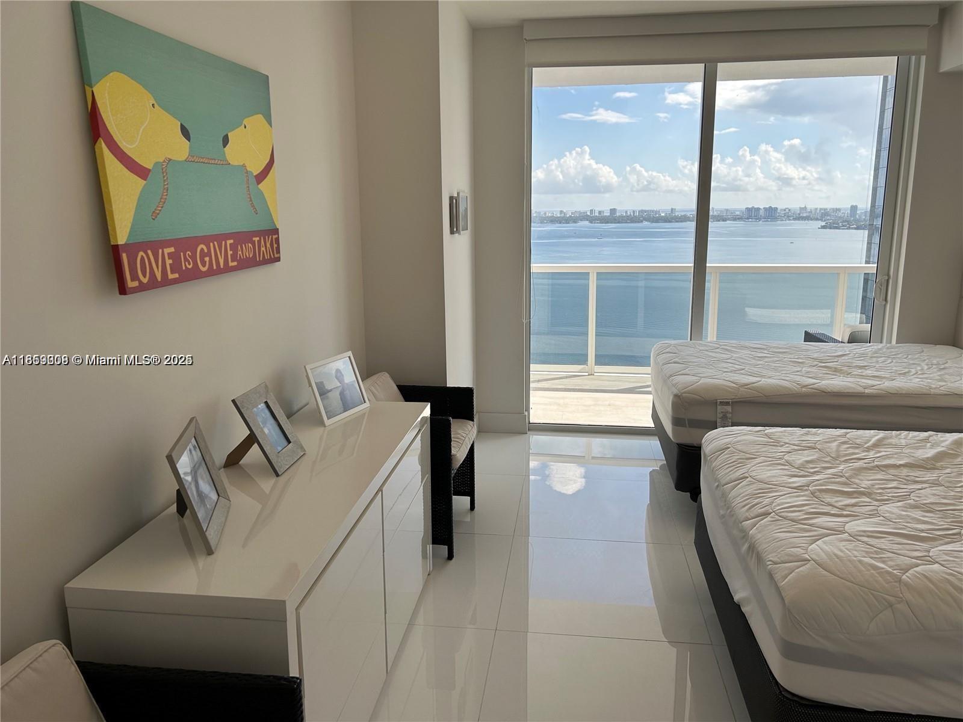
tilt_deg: -9.4
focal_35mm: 26
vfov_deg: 53.1
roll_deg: +0.9
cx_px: 482
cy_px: 361
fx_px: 723
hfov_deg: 67.3
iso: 50
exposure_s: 1/909
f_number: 1.5
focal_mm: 5.7
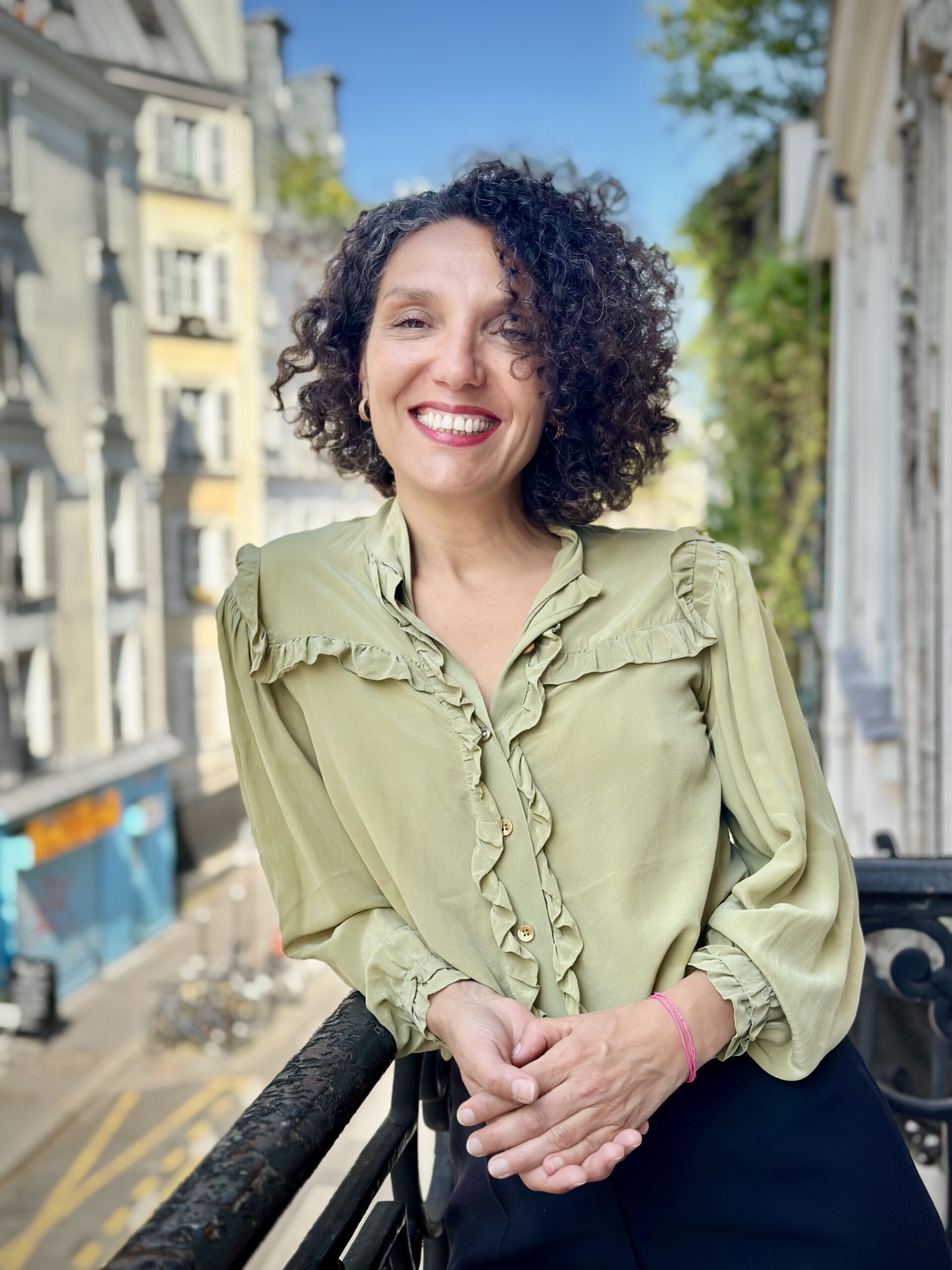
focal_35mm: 48
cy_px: 635
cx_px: 476
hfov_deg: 30.3
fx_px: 1760
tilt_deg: -4.1
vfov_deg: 39.7
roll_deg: +1.3
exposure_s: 1/1323
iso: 80
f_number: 1.78
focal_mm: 6.86
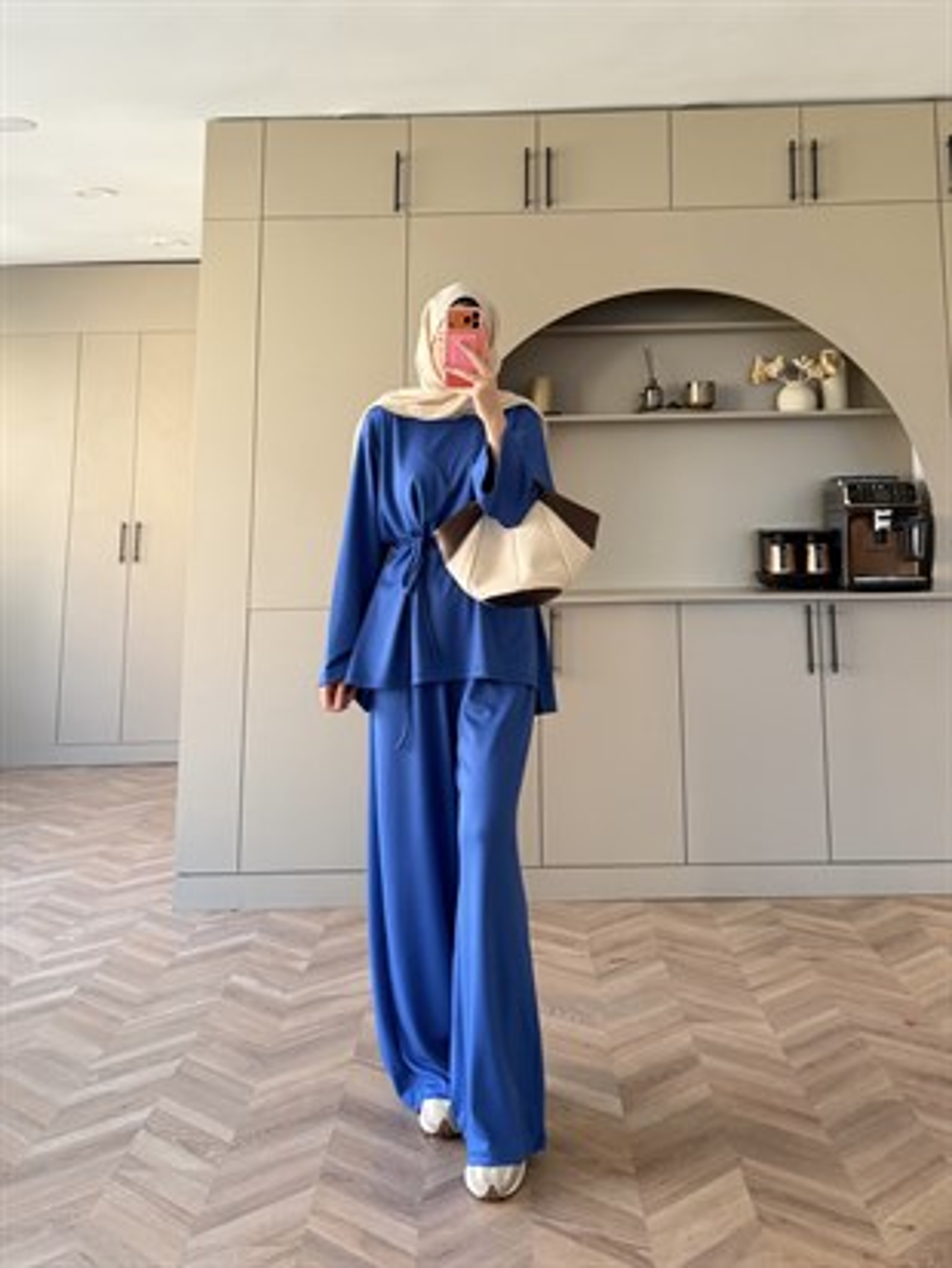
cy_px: 634
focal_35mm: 24
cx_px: 476
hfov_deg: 56.8
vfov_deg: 71.6
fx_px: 880
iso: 160
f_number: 1.78
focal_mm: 6.76
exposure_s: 1/121
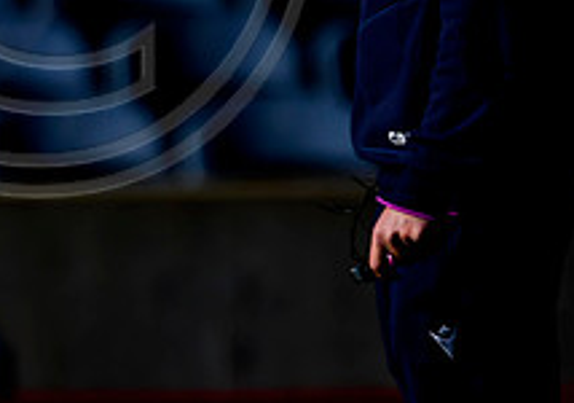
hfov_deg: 0.7
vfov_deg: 0.5
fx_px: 47125
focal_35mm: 2909
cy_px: -22
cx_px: 176
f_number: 4
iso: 500
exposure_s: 1/5000
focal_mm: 560
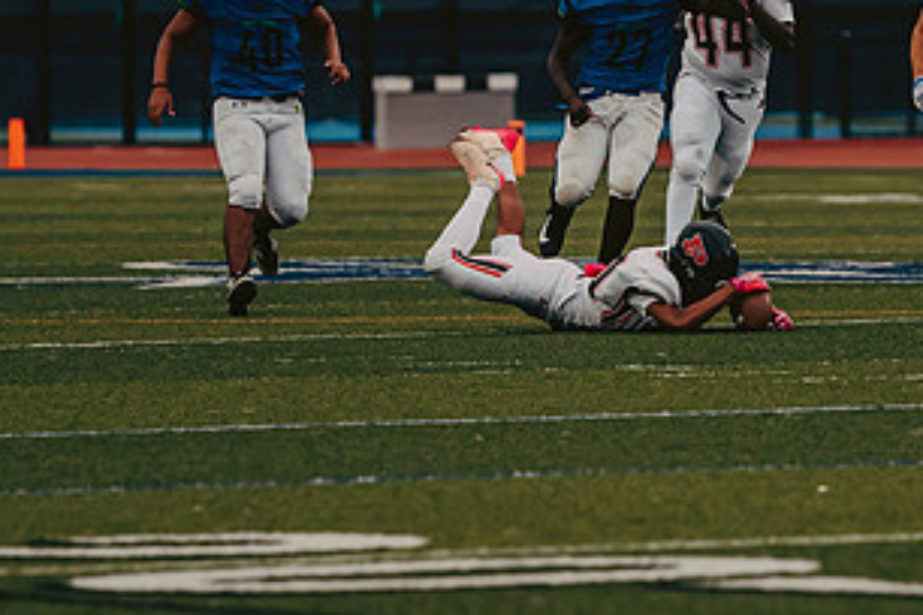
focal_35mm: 549
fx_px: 14075
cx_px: 757
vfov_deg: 2.5
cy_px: 272
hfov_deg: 3.8
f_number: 3.2
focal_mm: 200
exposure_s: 1/1000
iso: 800
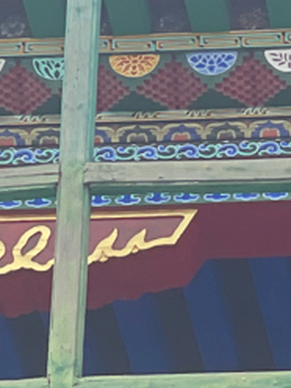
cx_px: 569
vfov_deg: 5.0
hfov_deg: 3.8
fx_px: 4338
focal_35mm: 387
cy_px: 868
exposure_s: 1/371
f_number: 2.2
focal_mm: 7.5
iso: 32
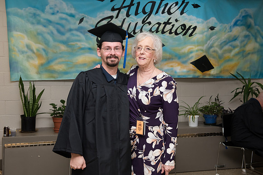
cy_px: 88
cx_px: 132
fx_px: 351
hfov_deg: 41.1
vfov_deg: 28.1
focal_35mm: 48
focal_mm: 48
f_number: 7.1
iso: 1600
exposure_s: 1/160
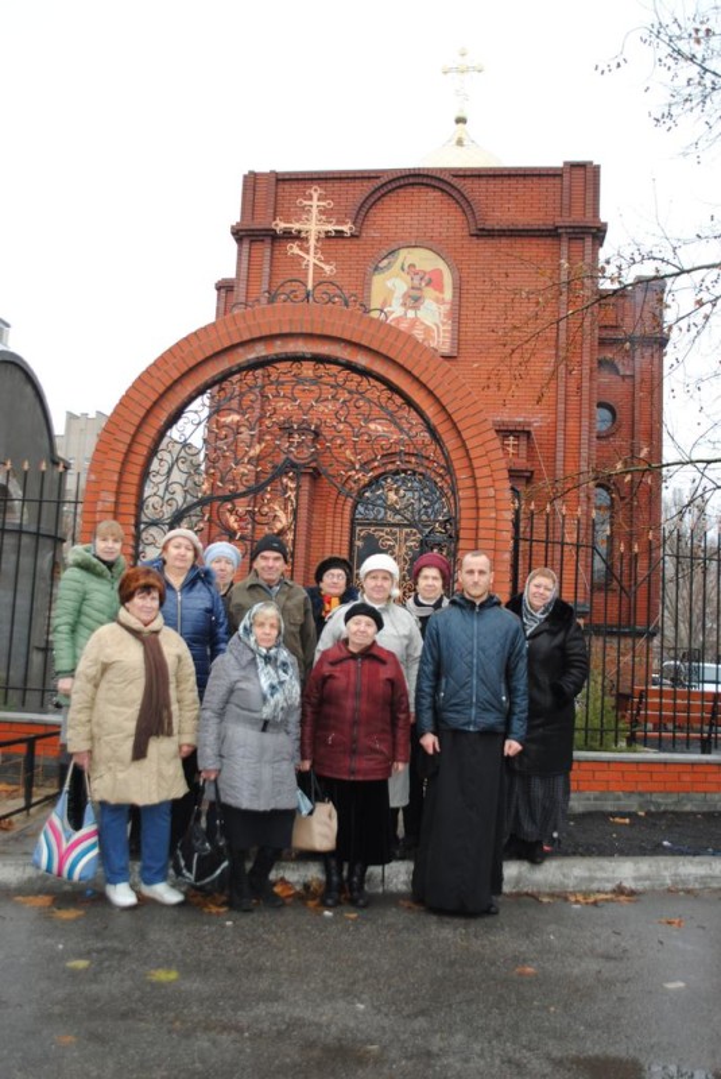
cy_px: 540
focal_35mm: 33
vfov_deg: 57.2
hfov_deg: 40.0
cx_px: 360
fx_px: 989
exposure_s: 1/60
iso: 200
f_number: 4
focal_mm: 22
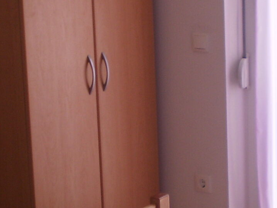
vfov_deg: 14.4
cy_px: 81
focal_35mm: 103
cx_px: 136
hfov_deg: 19.1
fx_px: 824
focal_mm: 6.3
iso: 64
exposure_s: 1/50
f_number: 3.1
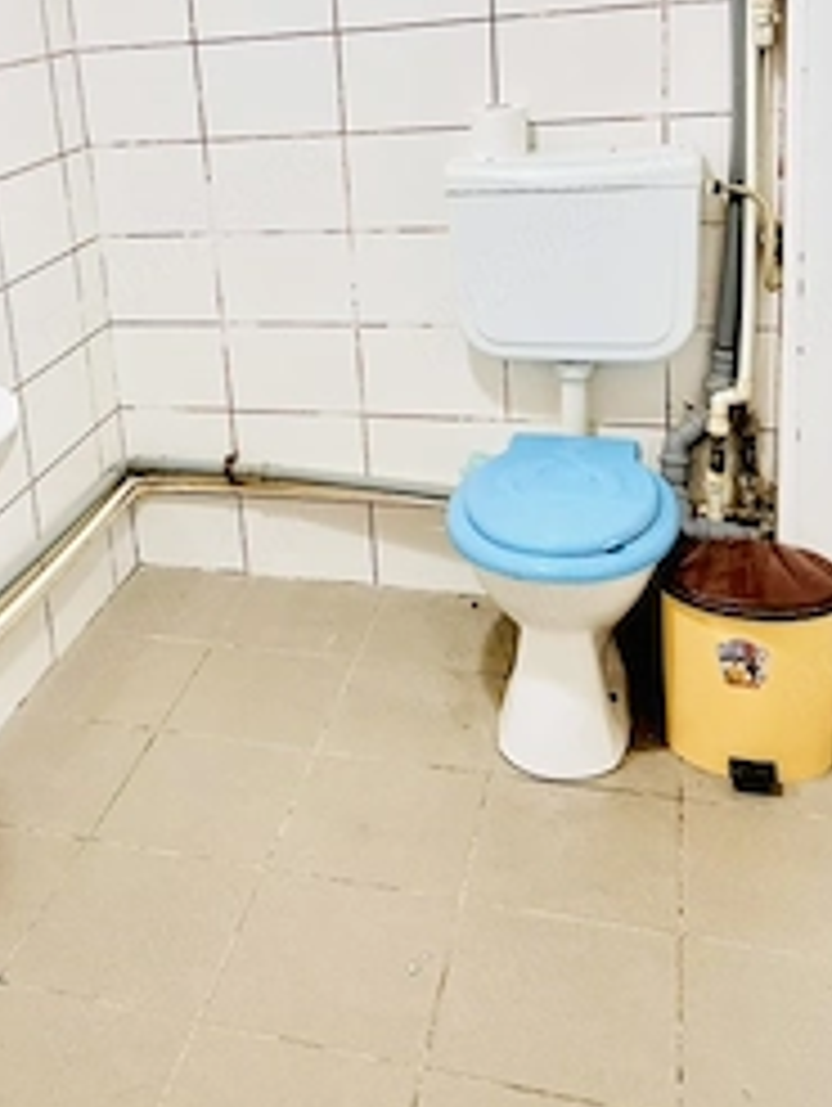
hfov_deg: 36.2
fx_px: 1248
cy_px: 284
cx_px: 234
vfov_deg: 46.2
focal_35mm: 39
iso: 250
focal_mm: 6.86
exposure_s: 1/50
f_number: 1.78
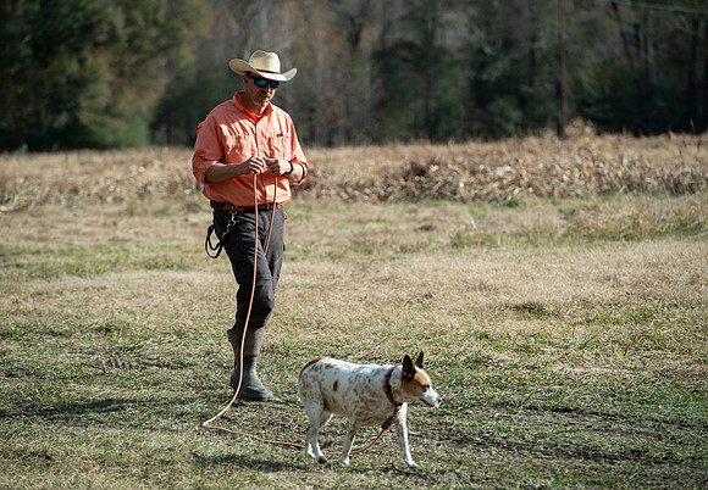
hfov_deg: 9.8
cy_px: 246
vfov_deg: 6.8
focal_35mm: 207
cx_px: 340
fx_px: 4127
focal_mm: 200
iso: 125
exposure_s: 1/400
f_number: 5.6
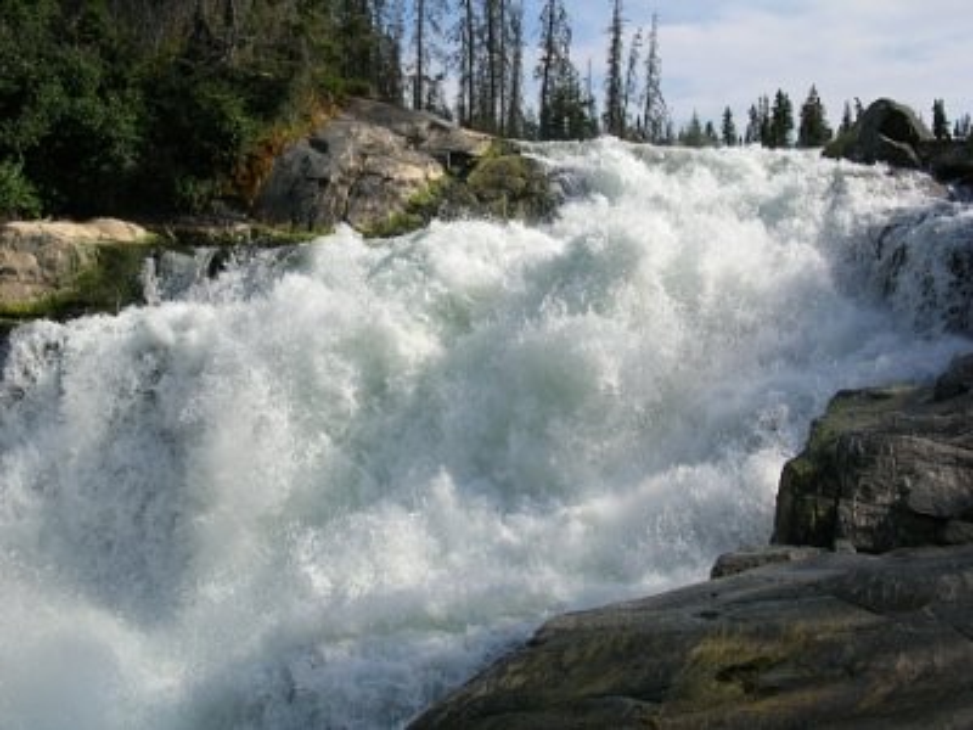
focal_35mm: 36
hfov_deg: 51.4
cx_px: 486
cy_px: 365
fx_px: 1012
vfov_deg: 39.7
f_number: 3.7
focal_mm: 6
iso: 50
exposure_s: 1/1114
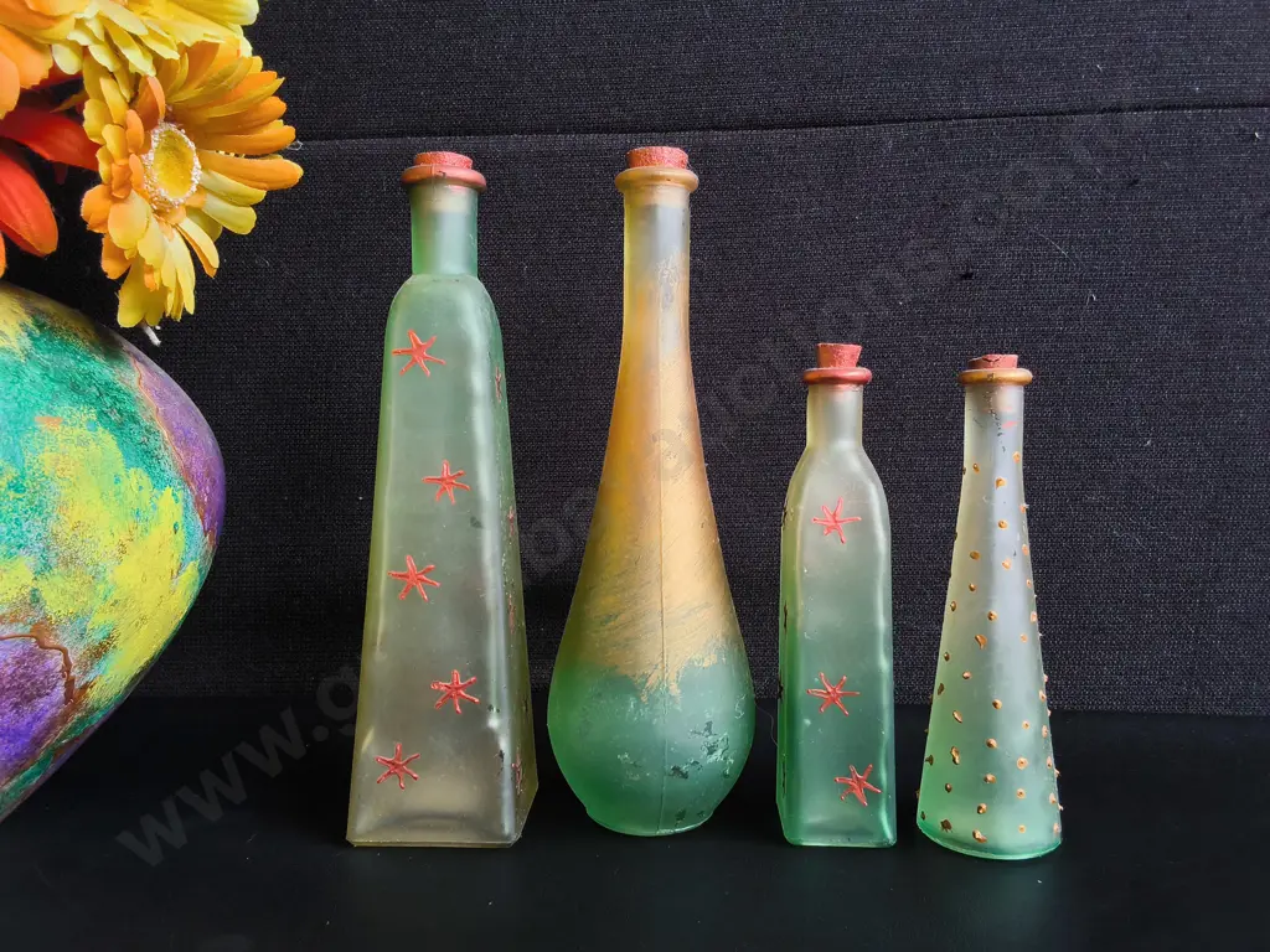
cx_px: 635
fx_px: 991
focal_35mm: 27
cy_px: 476
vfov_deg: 51.4
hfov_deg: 65.3
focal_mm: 2.87
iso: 32
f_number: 2
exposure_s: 1/120
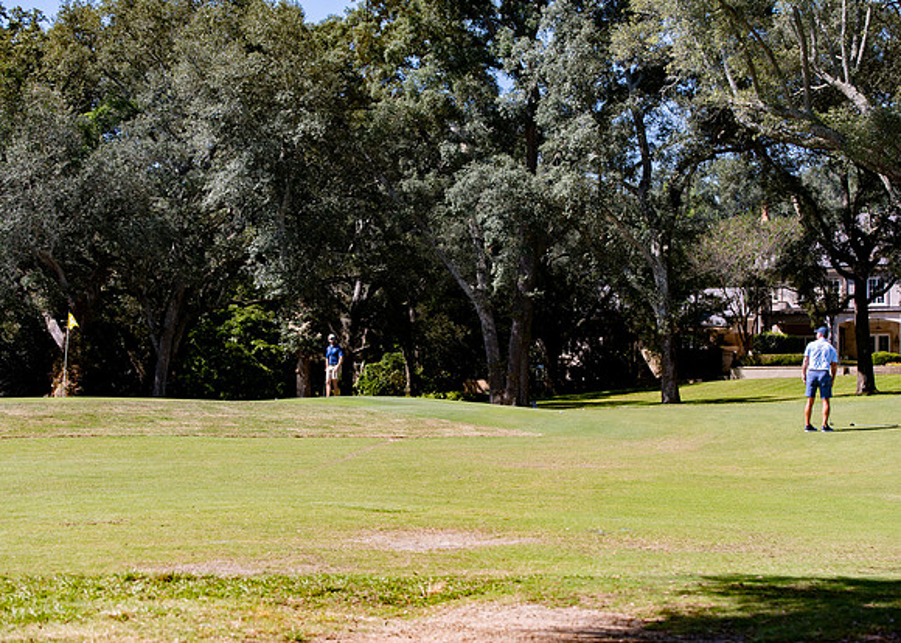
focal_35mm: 87
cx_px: 462
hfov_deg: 22.9
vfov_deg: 16.5
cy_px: 323
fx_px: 2223
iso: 100
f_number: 4
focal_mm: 80
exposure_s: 1/640
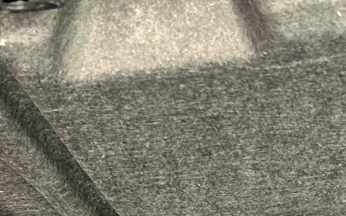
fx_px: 1339
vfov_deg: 8.3
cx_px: -9
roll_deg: -0.4
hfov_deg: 14.5
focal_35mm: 142
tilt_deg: -1.8
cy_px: 560
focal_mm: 6.86
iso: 125
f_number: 1.78
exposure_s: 1/121
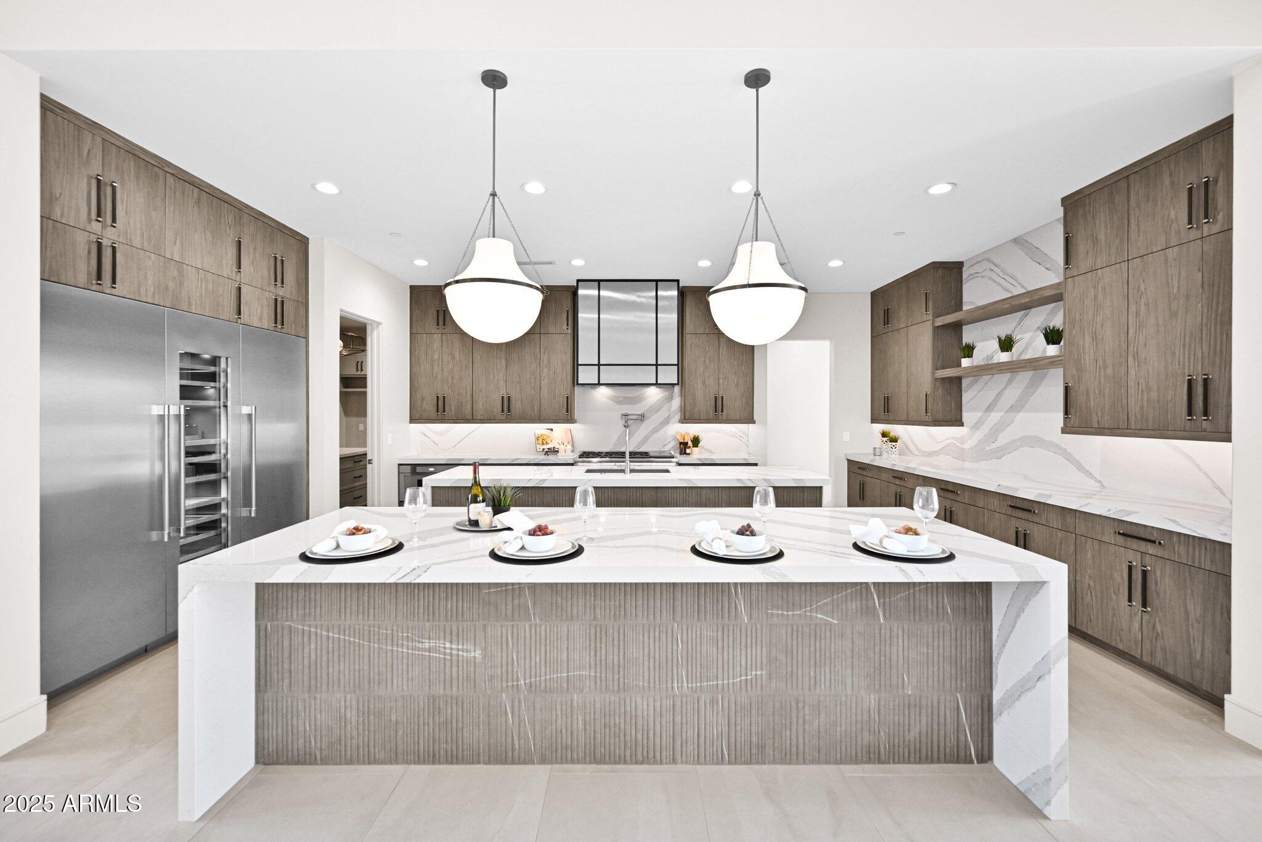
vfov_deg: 81.3
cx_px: 631
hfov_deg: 104.2
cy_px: 421
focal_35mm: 14
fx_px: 491
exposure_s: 1/25
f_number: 6.3
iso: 320
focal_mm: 14
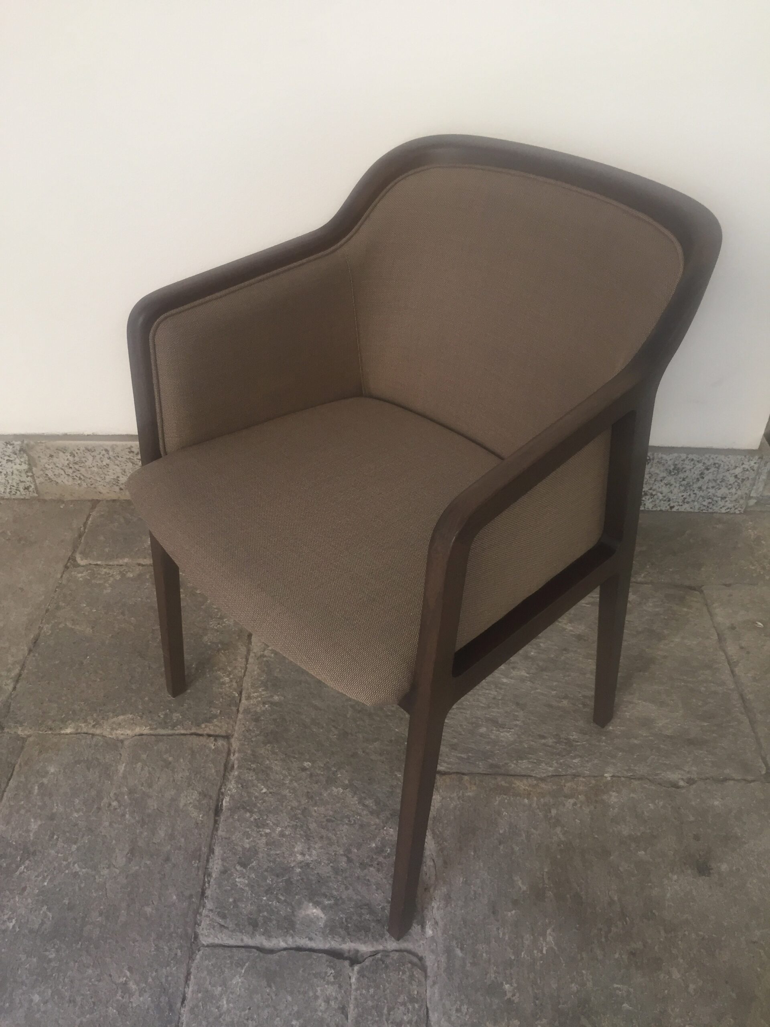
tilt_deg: -41.7
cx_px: 385
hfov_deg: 48.2
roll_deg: +0.2
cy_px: 514
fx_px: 860
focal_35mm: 29
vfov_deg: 61.7
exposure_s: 1/33
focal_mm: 4.15
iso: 80
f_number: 2.2
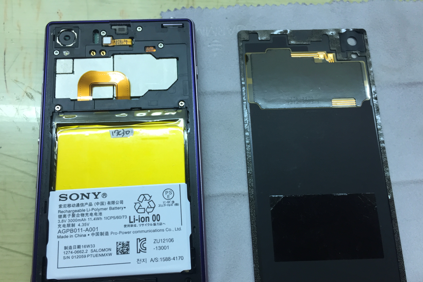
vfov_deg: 42.2
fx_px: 364
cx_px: 208
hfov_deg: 60.3
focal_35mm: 31
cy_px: 163
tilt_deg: -77.0
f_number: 2.2
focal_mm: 4.15
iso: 32
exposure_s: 1/40
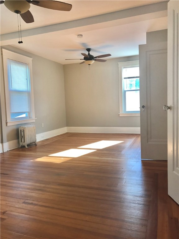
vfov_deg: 63.4
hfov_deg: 49.7
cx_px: 90
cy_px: 120
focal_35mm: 28
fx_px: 193
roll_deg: +2.4
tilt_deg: -4.0
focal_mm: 3.99
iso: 25
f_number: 1.8
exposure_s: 1/45
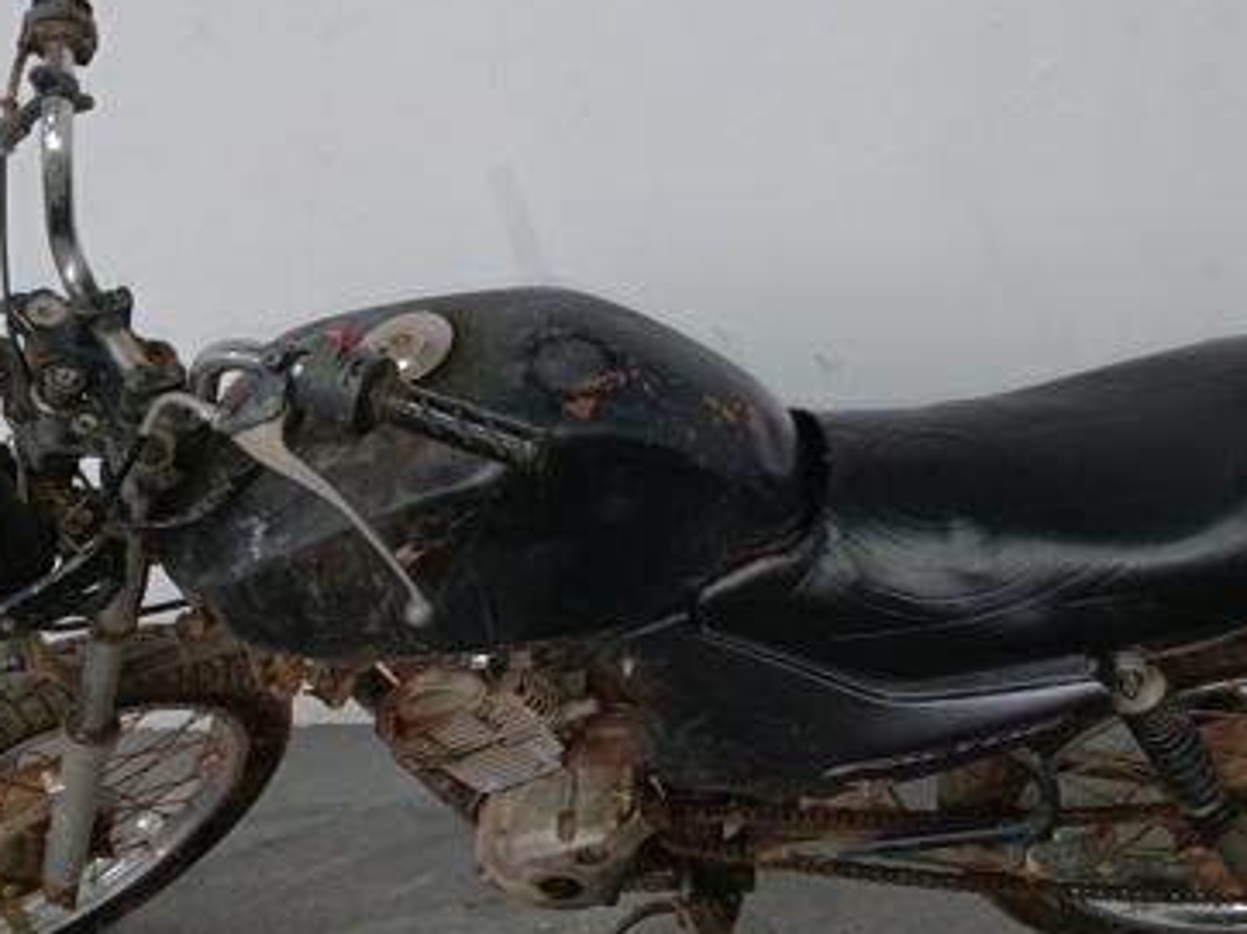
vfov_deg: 31.4
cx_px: 727
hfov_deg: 41.1
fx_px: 1656
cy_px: 531
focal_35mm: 46
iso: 100
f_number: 1.8
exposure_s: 1/30
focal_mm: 4.81
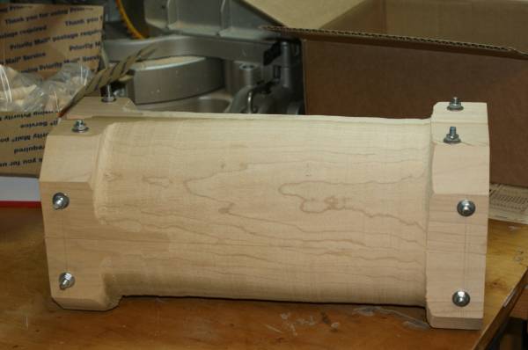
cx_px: 264
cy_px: 175
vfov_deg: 18.1
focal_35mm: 75
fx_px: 1098
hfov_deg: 27.0
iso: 400
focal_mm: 50
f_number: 5.6
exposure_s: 1/80
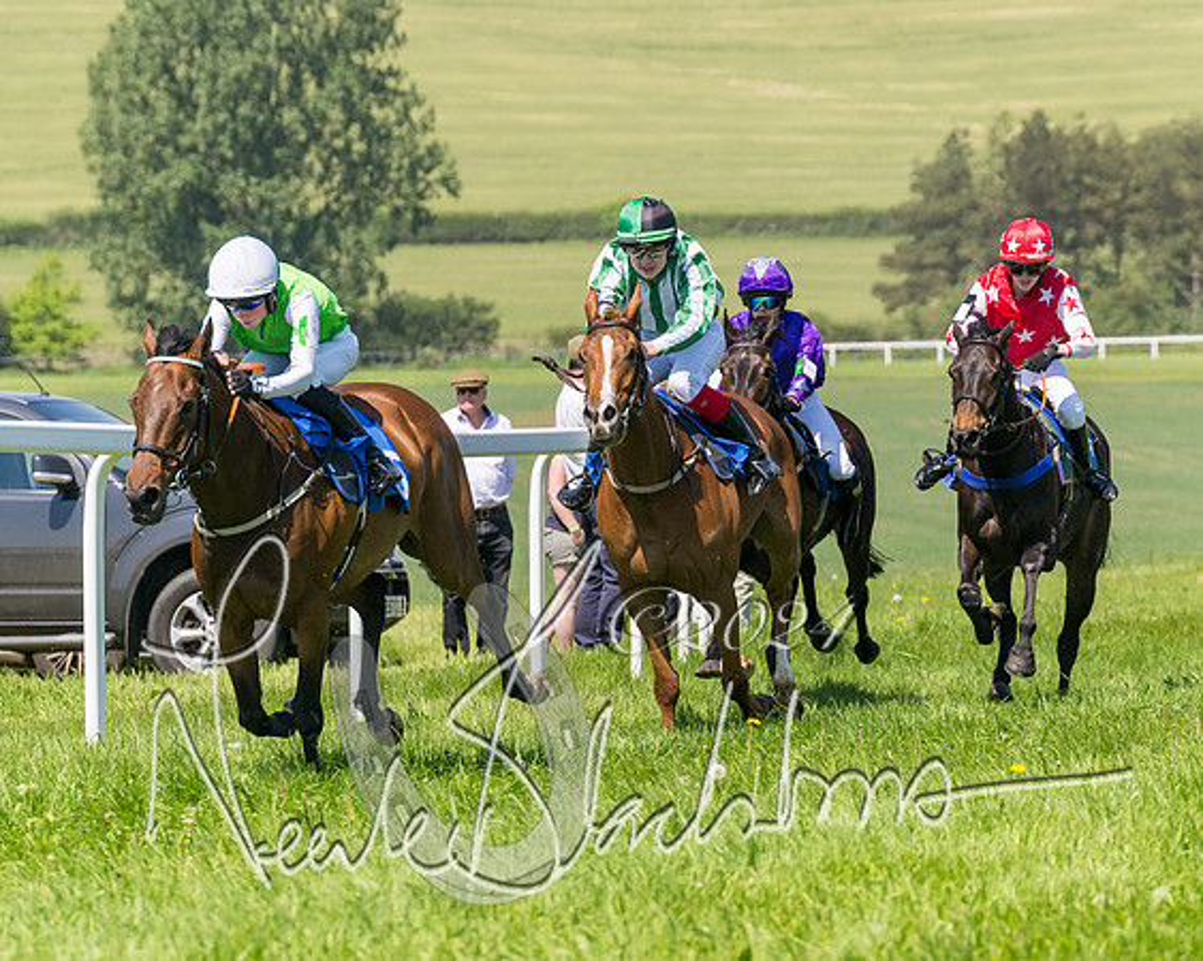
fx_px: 9866
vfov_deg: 5.6
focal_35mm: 277
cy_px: 441
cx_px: 686
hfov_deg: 7.0
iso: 400
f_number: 5
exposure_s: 1/3200
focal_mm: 140
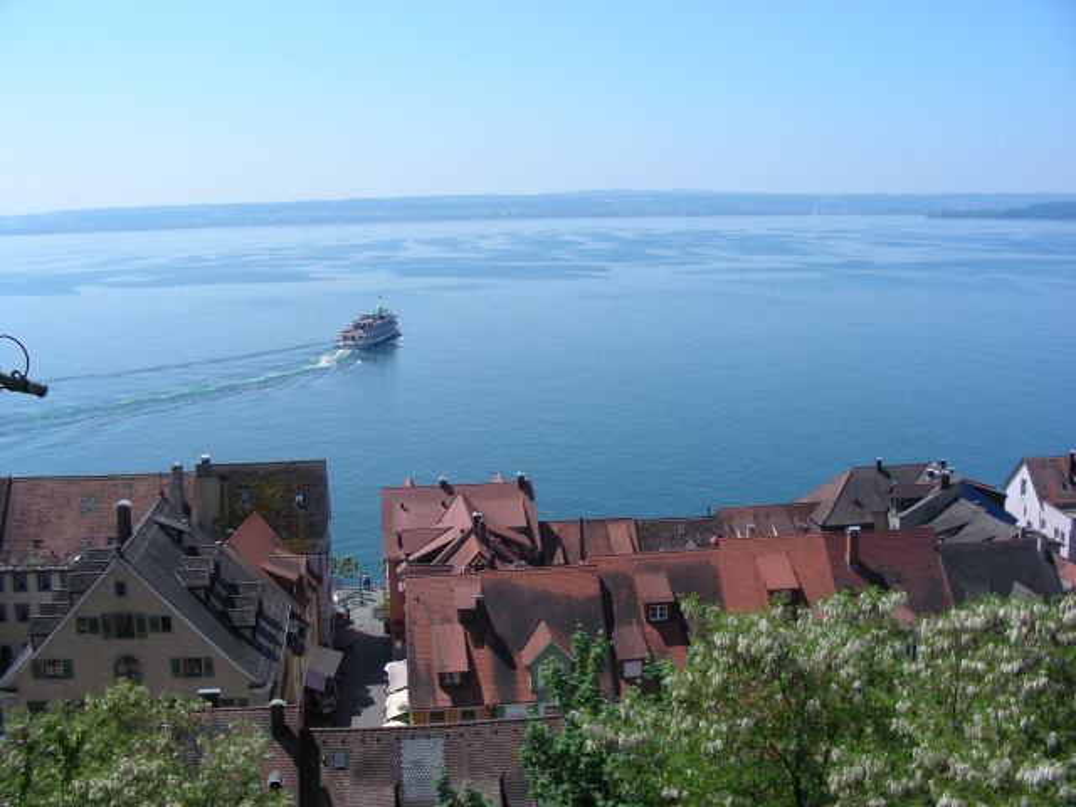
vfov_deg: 37.7
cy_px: 404
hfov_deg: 49.0
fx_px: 1181
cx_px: 538
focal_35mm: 38
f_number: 4
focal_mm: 6.3
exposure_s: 1/523
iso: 50
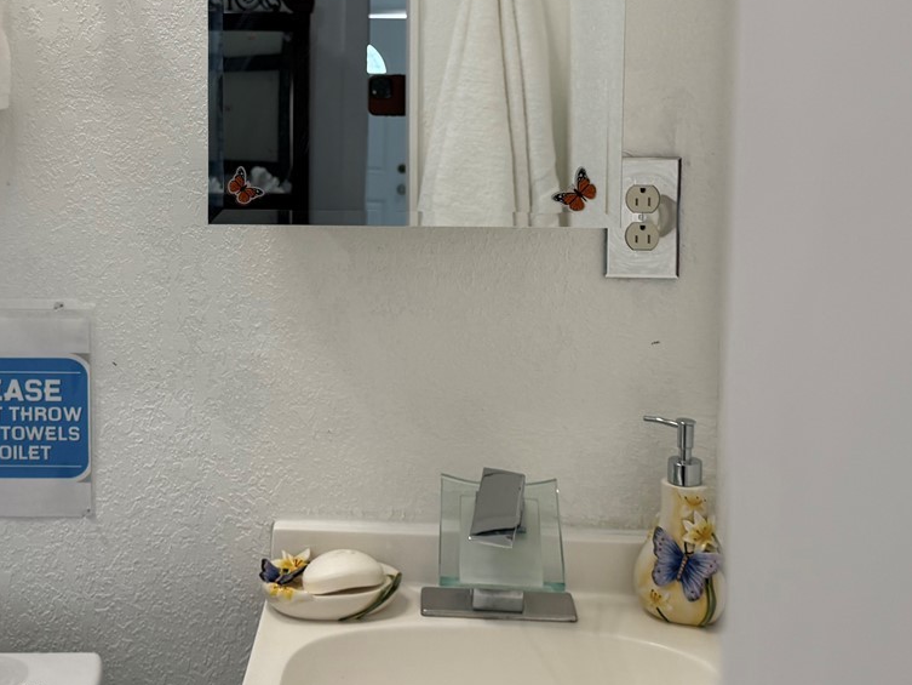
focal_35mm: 51
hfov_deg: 37.3
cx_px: 348
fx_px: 1344
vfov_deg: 28.1
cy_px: 166
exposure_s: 1/120
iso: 100
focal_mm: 6.76
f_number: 1.78
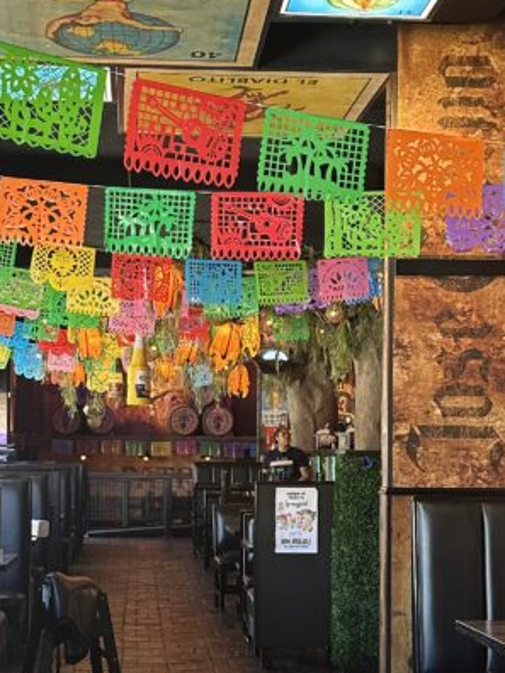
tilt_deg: +1.2
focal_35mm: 62
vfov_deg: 30.9
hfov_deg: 23.6
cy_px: 454
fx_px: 1206
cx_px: 202
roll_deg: -0.6
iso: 250
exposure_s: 1/120
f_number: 1.78
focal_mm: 6.86
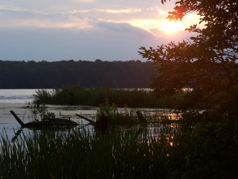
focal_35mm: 105
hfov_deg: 18.7
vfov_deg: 14.1
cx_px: 119
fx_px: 722
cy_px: 90
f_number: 3.2
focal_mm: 17.5
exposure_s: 1/250
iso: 80
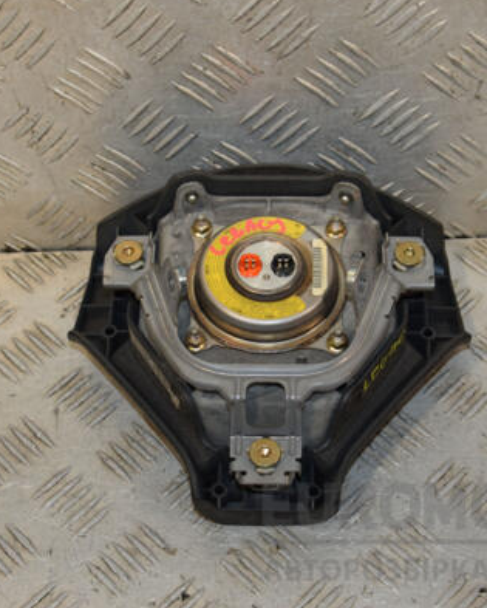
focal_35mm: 73
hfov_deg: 21.0
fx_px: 1314
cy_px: 300
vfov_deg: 26.0
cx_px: 233
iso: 800
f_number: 7.1
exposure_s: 1/200
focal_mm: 34
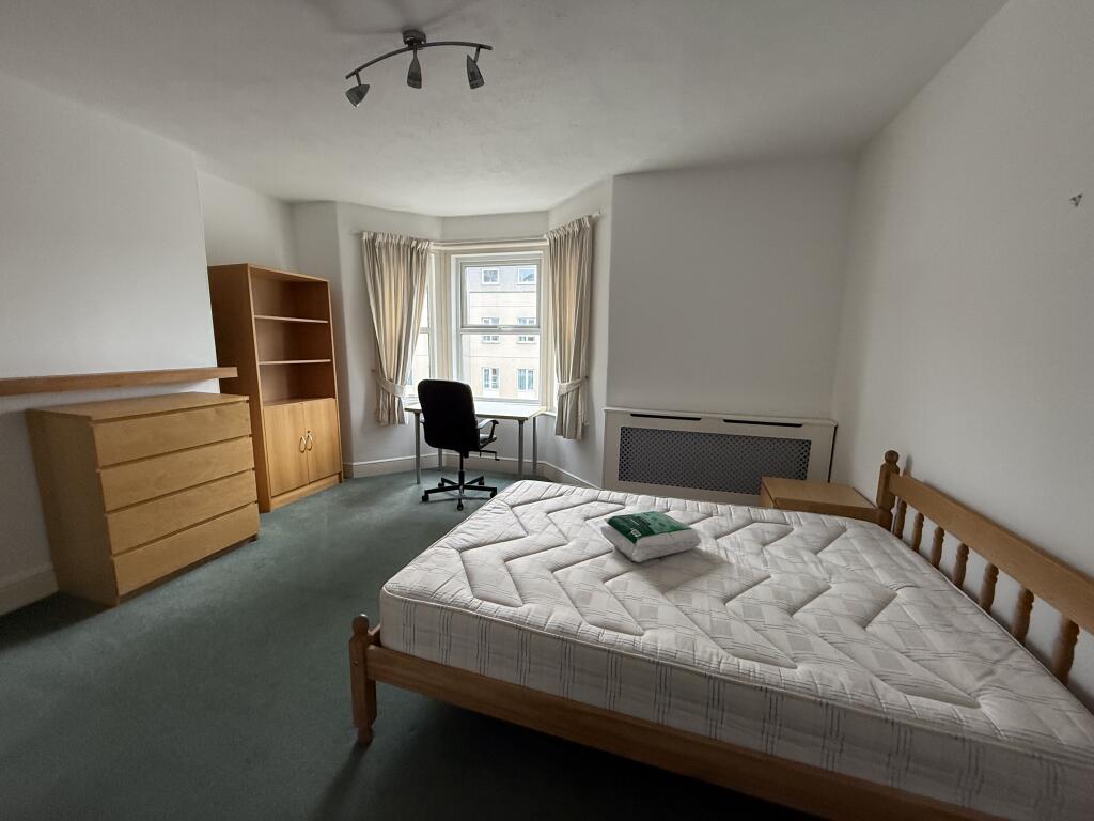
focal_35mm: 14
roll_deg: -0.8
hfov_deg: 102.1
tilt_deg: -10.2
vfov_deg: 85.7
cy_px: 410
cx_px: 547
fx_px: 442
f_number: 2.2
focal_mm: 2.22
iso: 250
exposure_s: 1/99
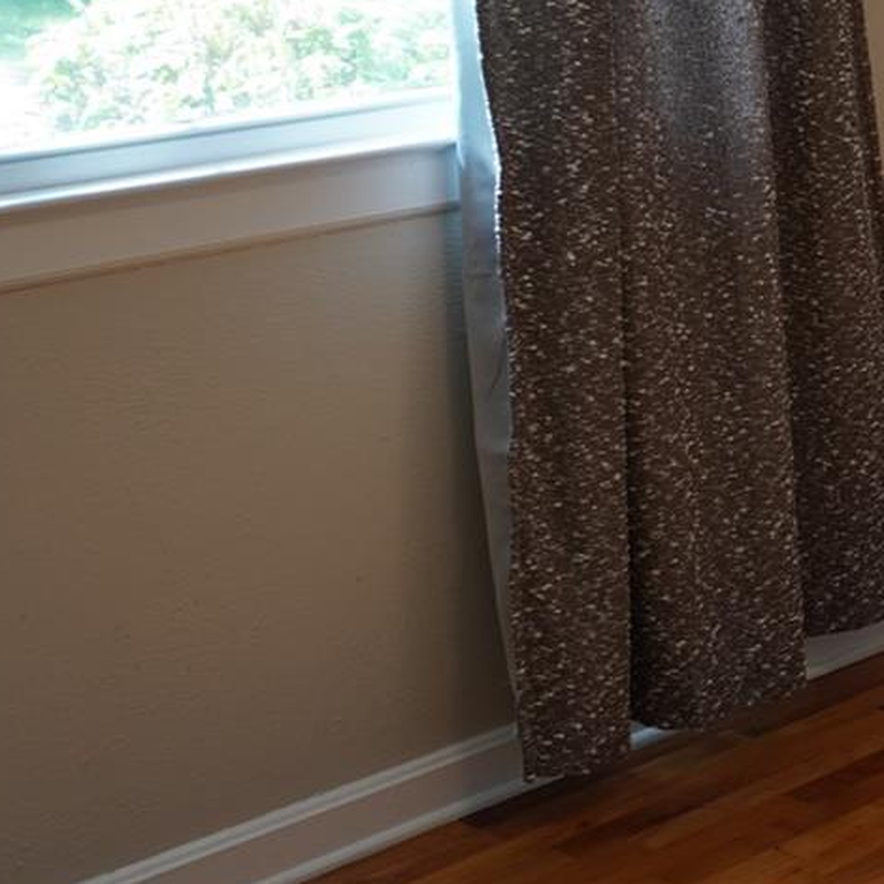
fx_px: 2571
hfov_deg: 16.3
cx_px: 1608
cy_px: 197
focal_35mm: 89
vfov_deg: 19.3
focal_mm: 16
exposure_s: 1/30
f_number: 3.5
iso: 100
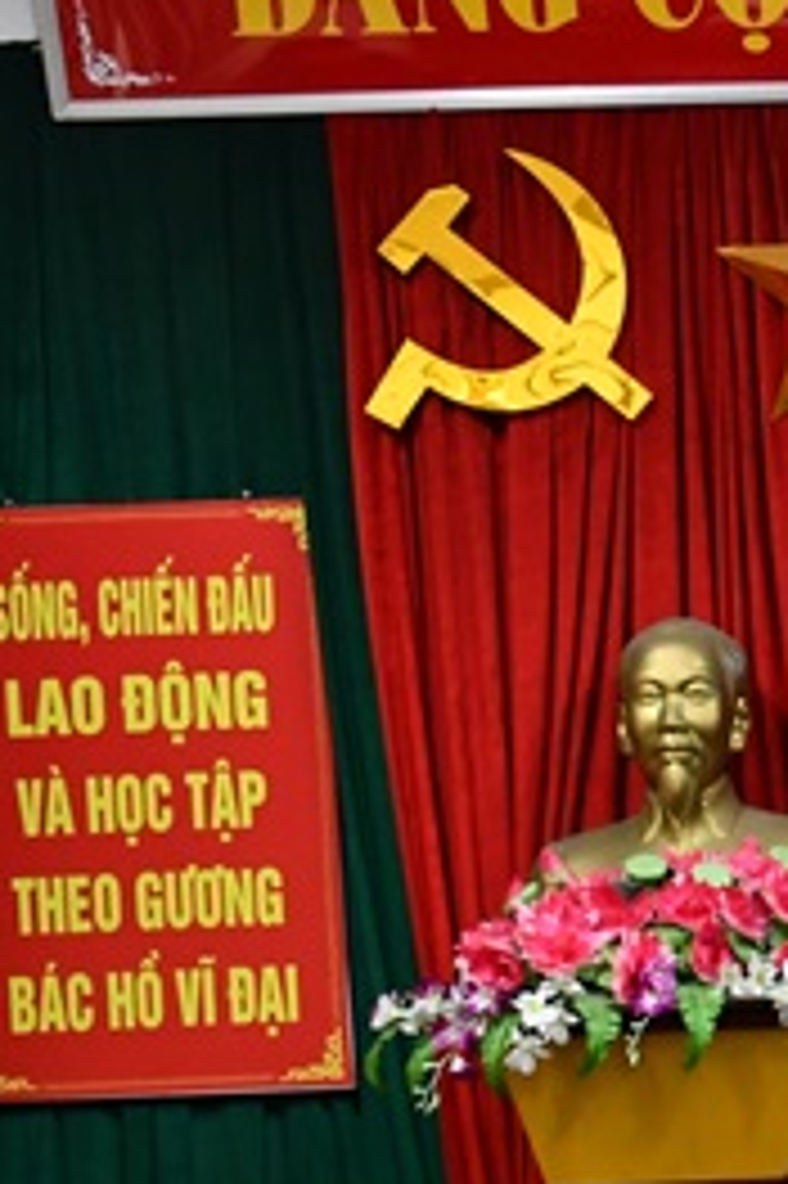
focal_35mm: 152
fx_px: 4997
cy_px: 963
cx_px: 1846
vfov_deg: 13.4
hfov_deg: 8.3
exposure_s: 1/125
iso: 1600
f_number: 4
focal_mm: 27
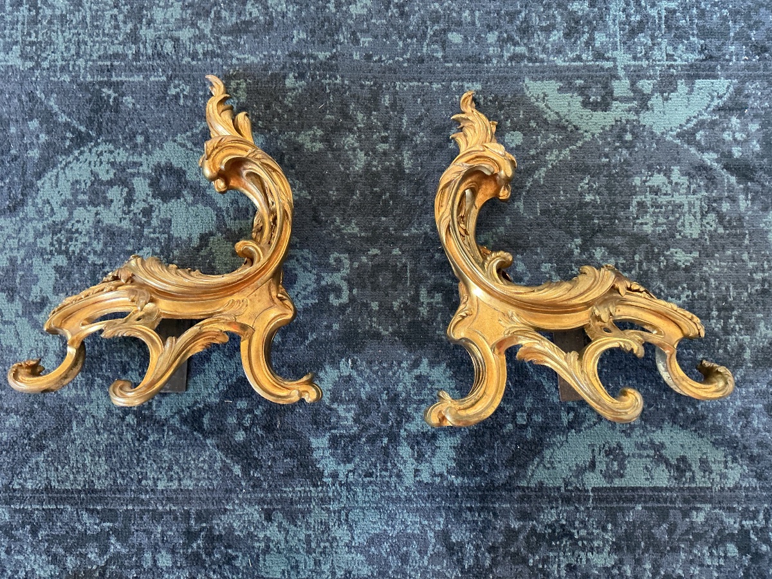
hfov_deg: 61.7
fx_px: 647
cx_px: 386
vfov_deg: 48.2
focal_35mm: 29
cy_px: 290
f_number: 1.8
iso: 200
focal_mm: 3
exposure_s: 1/40
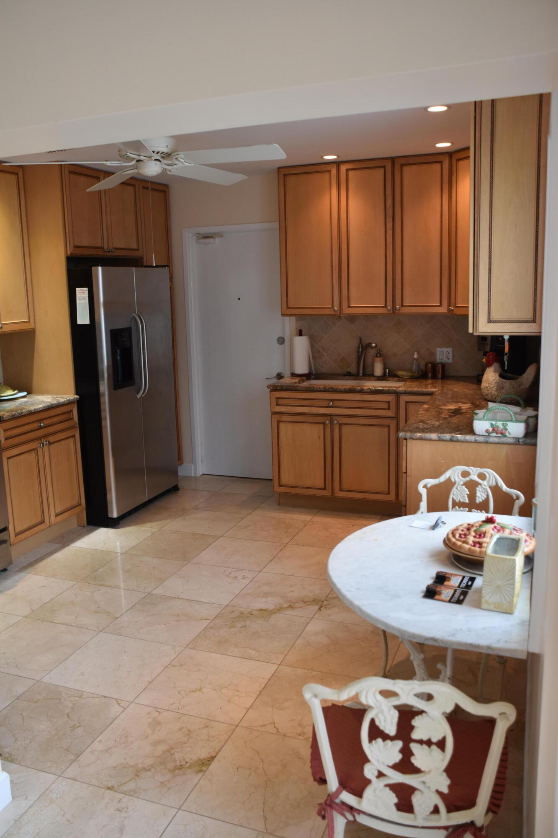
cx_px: 279
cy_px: 419
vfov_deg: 61.9
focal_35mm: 30
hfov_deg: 43.6
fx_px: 698
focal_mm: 20
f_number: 4
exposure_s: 1/60
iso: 400
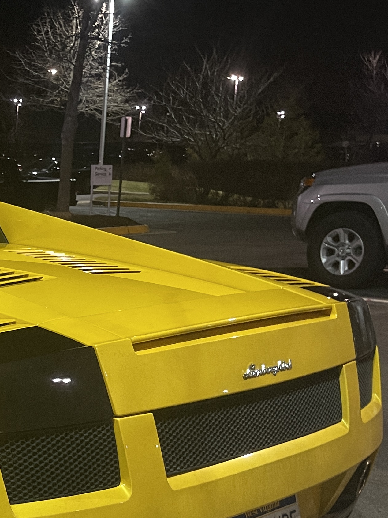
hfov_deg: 22.1
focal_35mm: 62
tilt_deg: -15.8
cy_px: 413
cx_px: -63
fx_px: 927
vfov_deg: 30.5
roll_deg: -1.2
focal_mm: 5.1
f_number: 1.6
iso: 200
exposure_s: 1/60
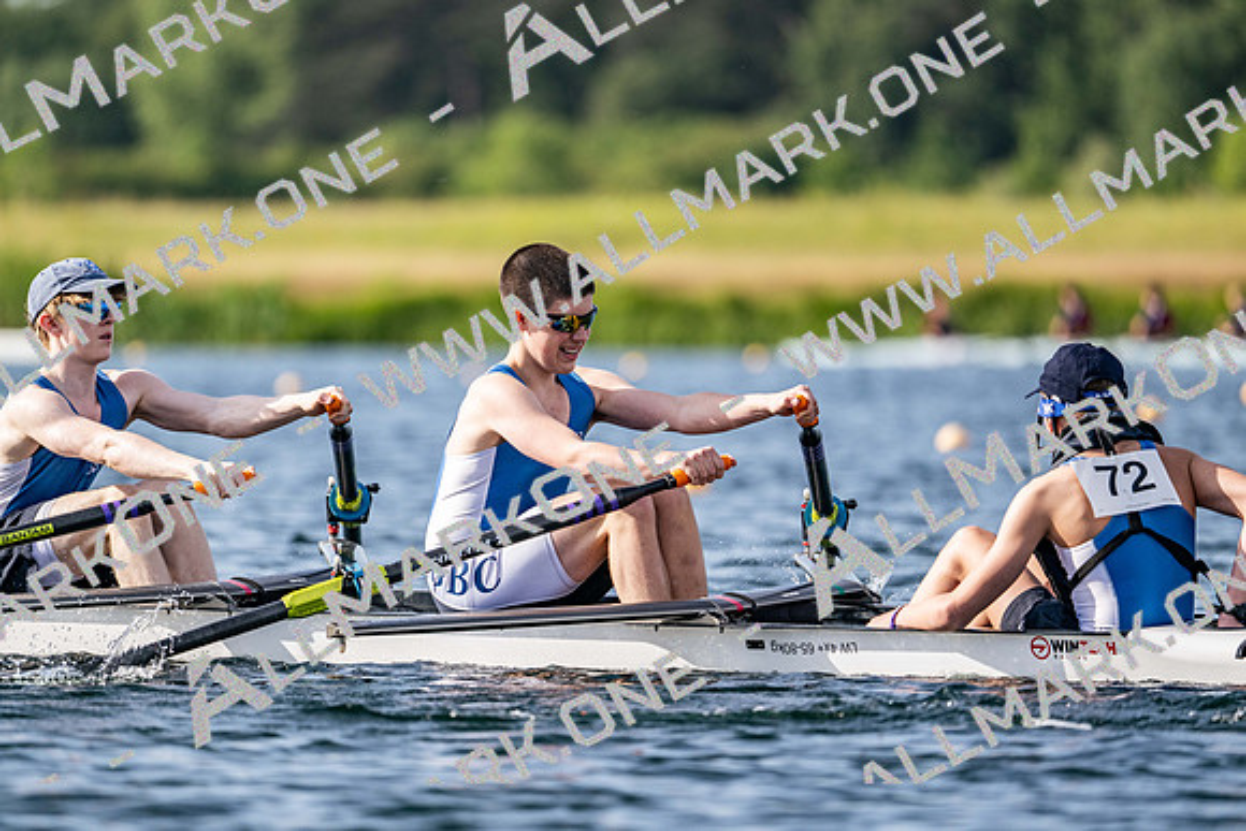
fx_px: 13847
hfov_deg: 5.2
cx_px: 623
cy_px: 416
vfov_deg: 3.4
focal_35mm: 400
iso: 450
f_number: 4.5
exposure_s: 1/2500
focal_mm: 400
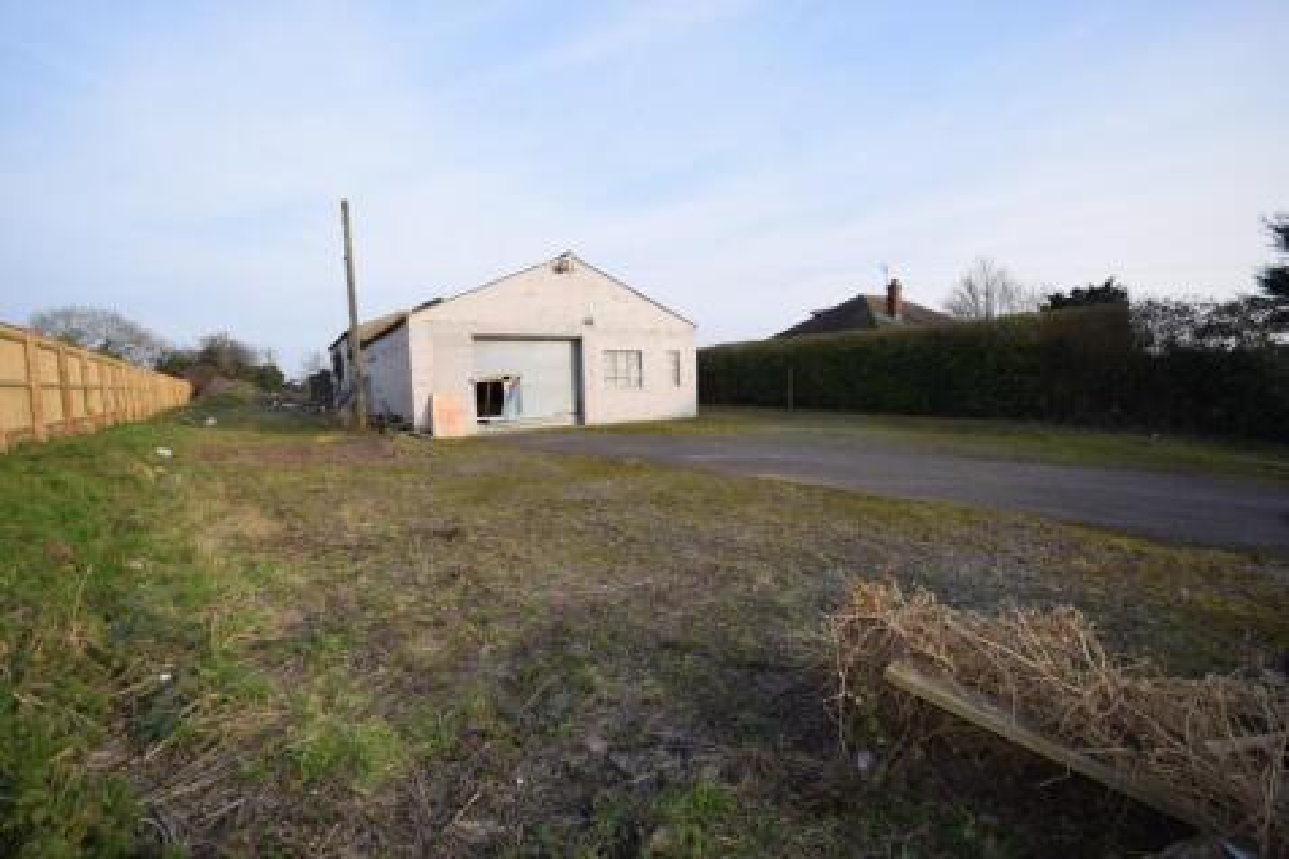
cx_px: 644
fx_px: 537
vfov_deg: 77.3
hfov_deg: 100.4
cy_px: 430
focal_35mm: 15
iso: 100
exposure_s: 1/125
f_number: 5.6
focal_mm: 10
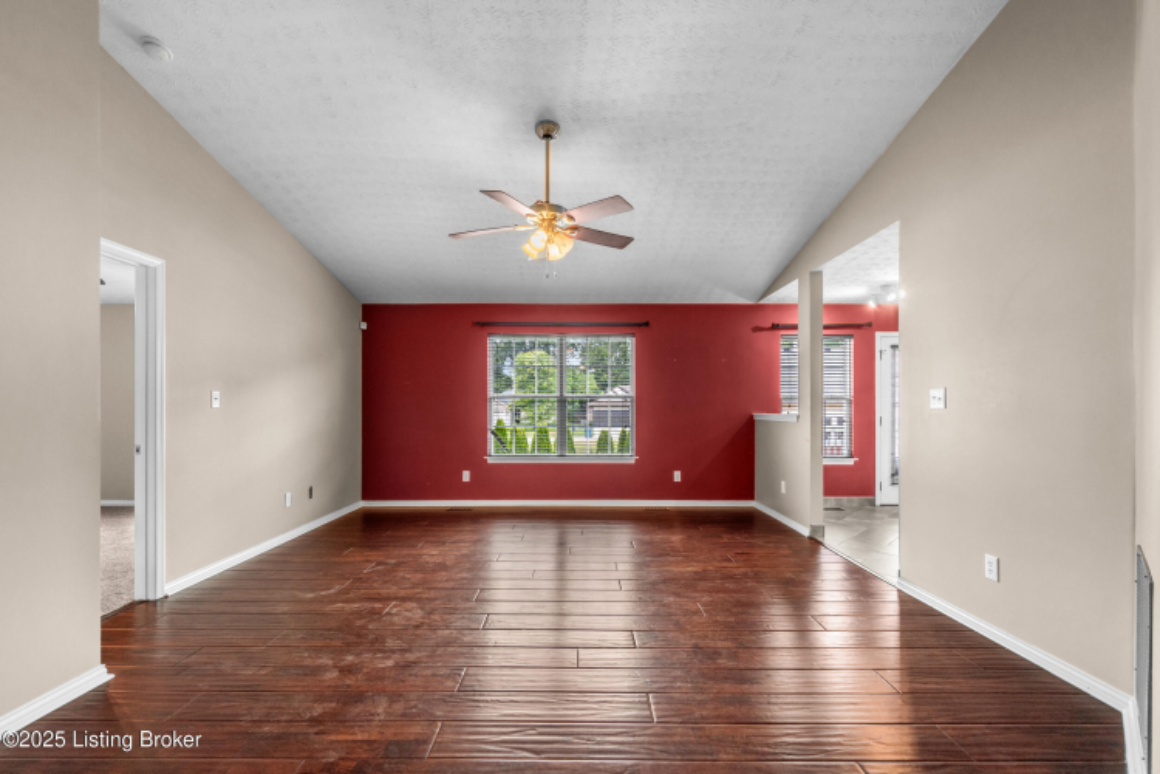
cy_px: 387
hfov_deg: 100.4
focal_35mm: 15
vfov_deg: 77.3
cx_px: 580
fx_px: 483
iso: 400
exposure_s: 1/4
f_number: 8
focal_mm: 10
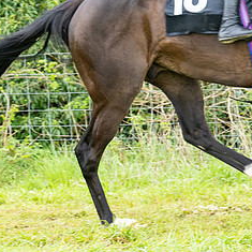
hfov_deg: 5.9
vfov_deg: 5.9
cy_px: 19
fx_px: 2454
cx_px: 216
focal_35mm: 298
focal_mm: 92
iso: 400
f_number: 5
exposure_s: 1/400
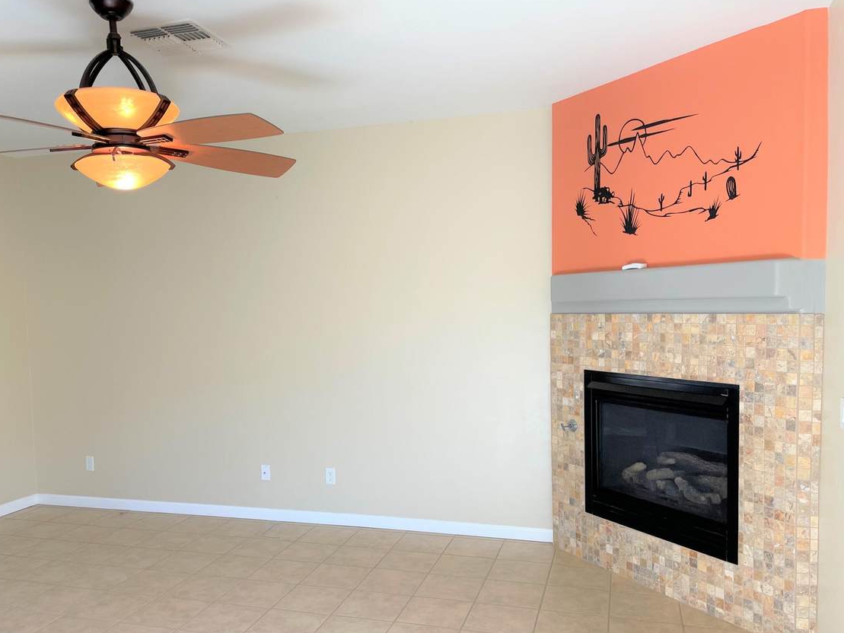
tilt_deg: -3.1
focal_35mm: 30
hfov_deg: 59.9
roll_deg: +1.7
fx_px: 732
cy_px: 361
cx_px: 393
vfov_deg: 46.7
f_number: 1.6
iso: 64
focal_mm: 4.2
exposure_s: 1/60
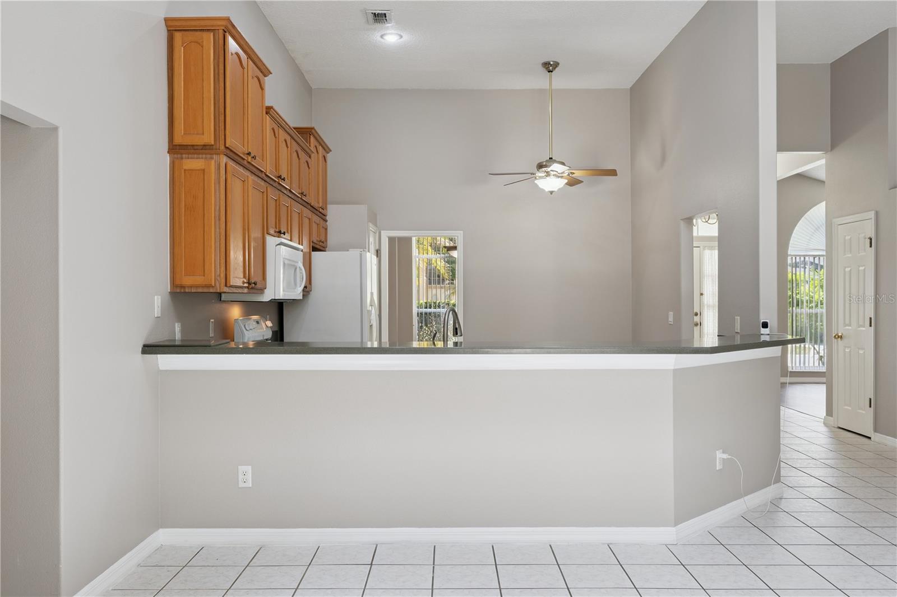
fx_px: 710
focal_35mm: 28
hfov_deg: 64.6
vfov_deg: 45.7
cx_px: 448
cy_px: 298
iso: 200
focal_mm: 28.5
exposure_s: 1/15
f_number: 9
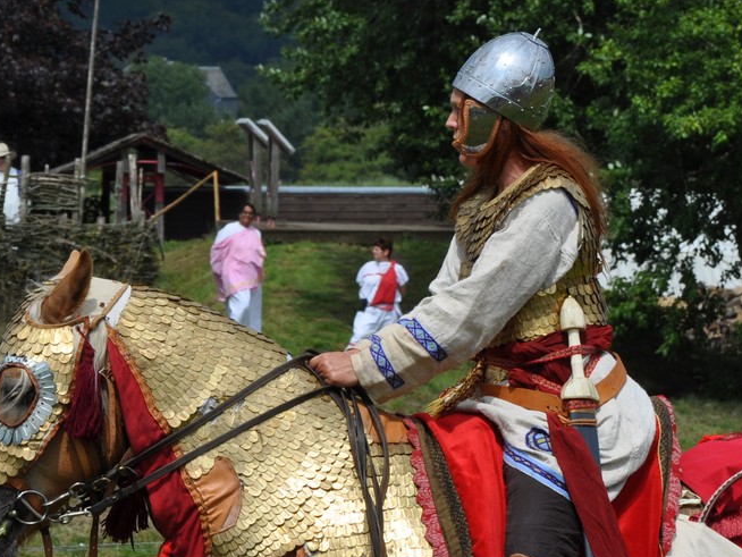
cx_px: 347
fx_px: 6519
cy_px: 436
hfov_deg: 6.5
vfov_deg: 4.9
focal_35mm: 304
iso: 200
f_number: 11
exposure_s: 1/500
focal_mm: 92
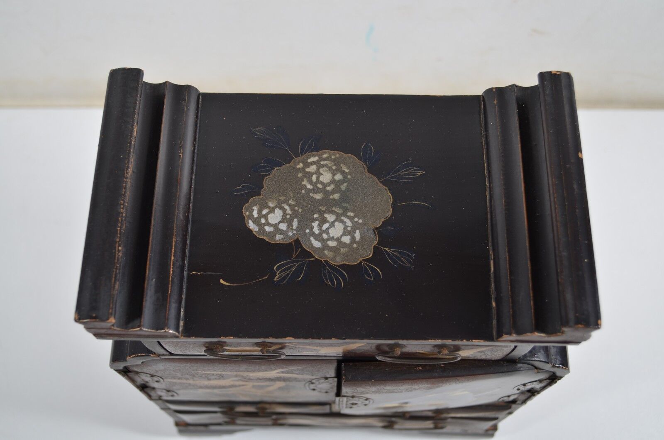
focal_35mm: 44
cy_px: 220
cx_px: 332
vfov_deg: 30.7
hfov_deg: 45.0
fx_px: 801
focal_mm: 29
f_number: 4.5
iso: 100
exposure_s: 1/50
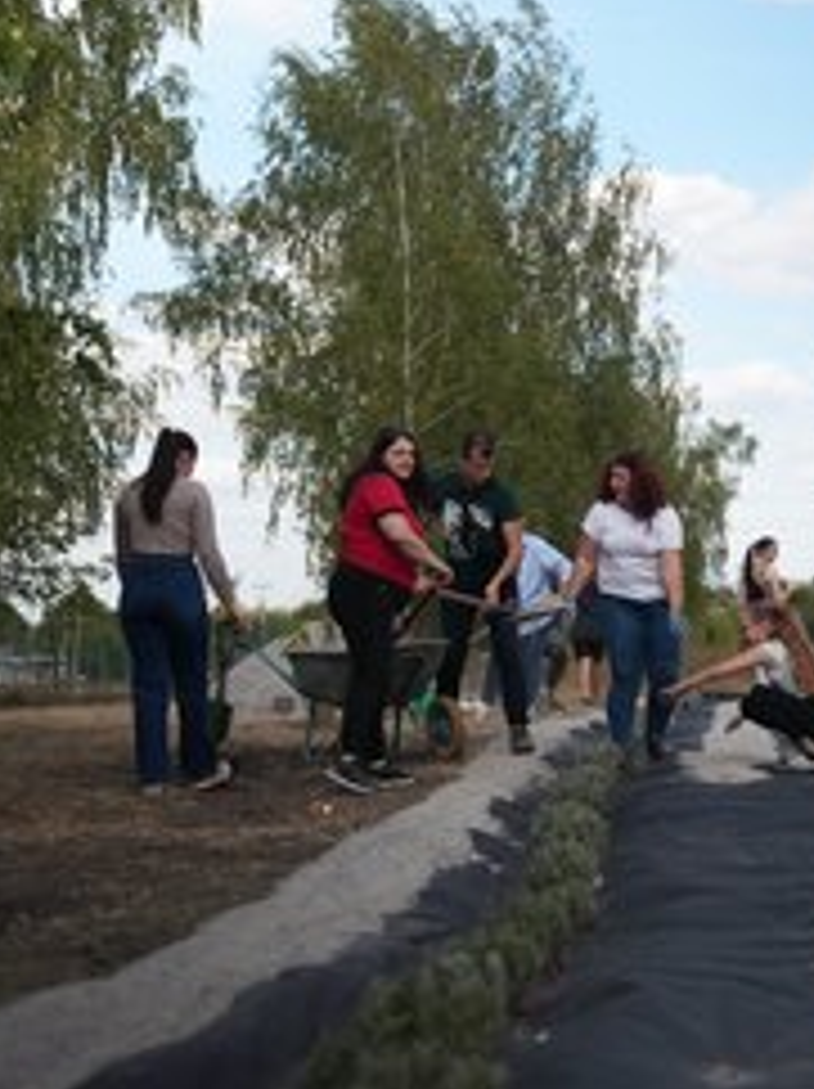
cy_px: 574
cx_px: 630
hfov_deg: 20.8
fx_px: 2199
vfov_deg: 27.8
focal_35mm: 70
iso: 2000
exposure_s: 1/160
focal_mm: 44
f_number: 2.8
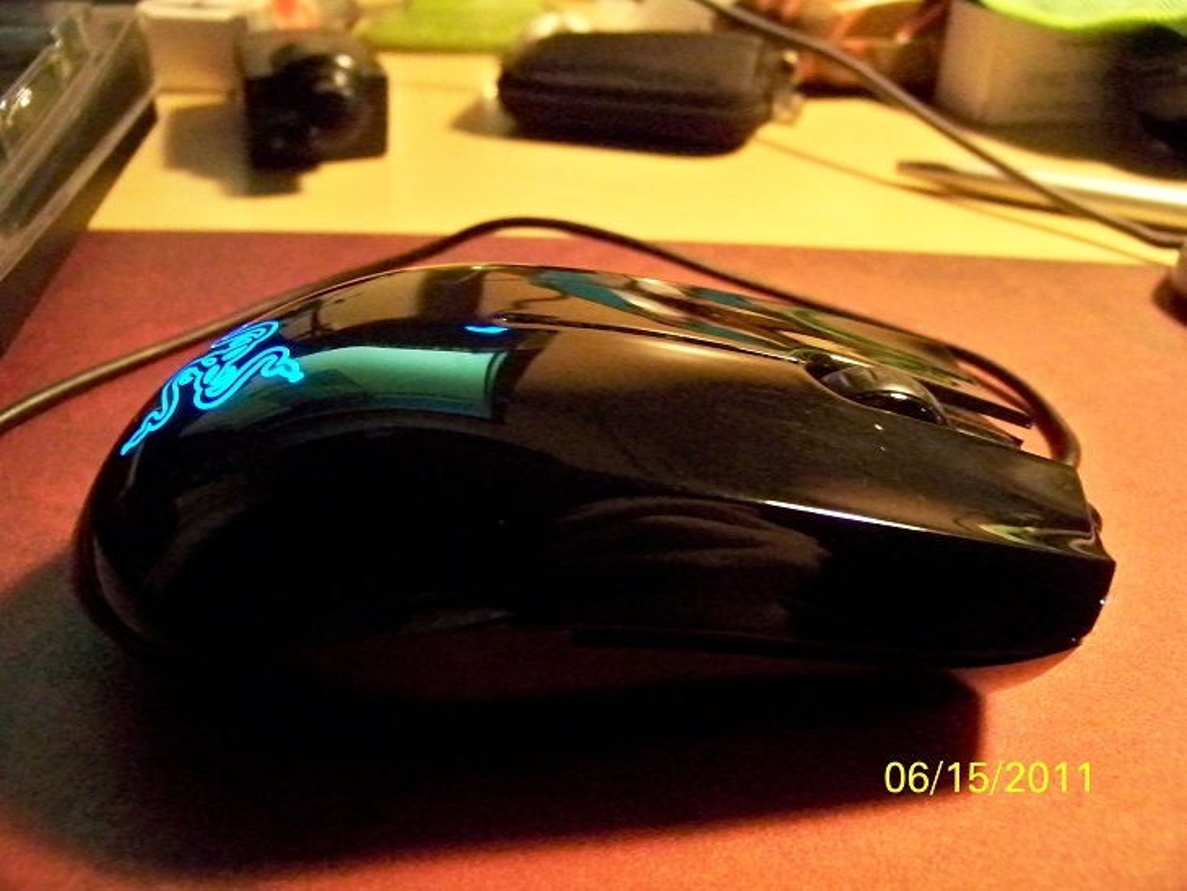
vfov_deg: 43.0
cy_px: 446
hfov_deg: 55.3
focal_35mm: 33
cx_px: 594
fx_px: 1132
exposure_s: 1/30
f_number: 2.8
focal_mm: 5.85
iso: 3200
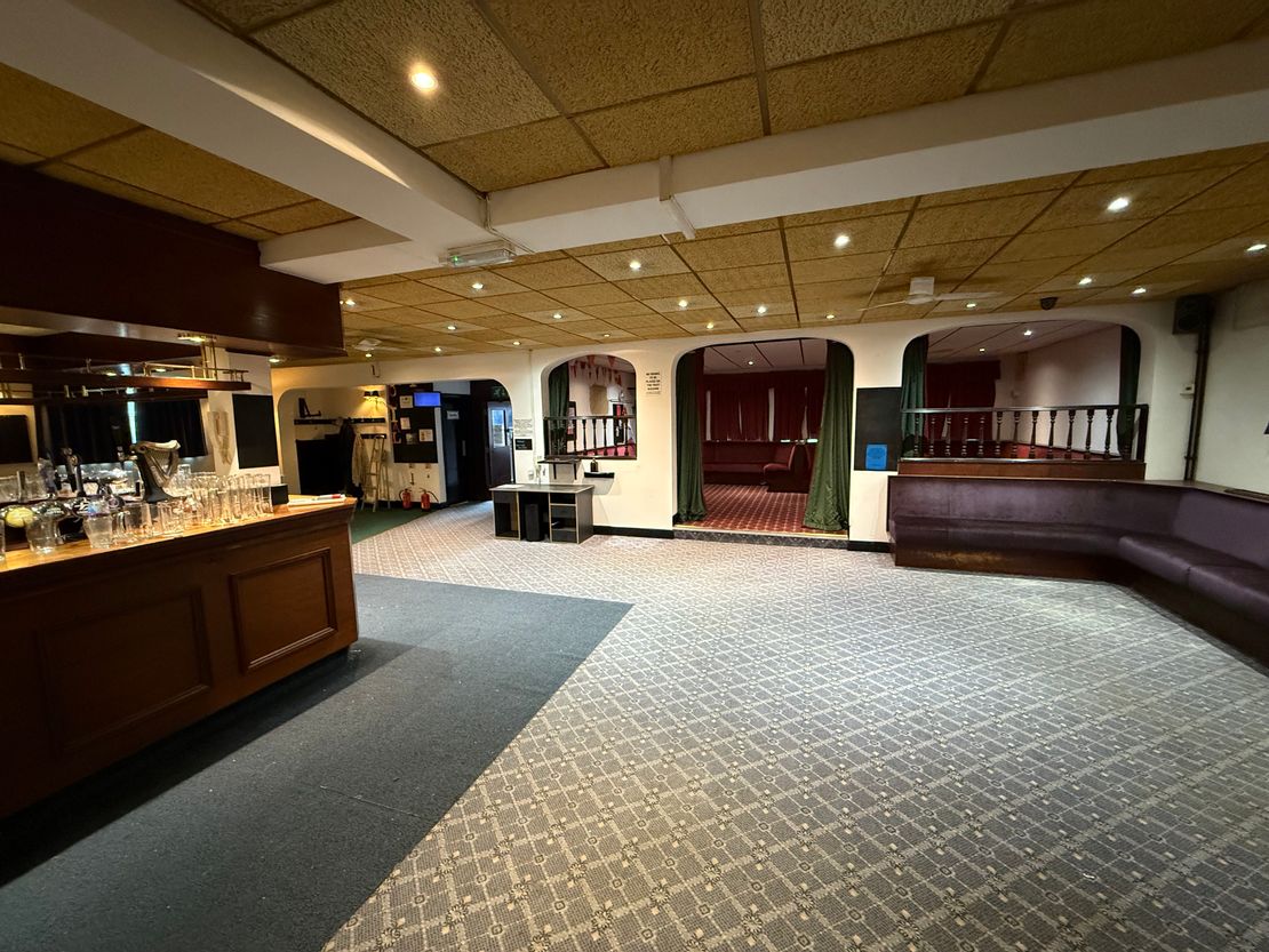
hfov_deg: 102.1
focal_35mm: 14
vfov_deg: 85.7
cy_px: 476
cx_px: 634
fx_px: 513
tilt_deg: -6.3
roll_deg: +1.2
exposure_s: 1/50
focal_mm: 2.22
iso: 800
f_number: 2.2
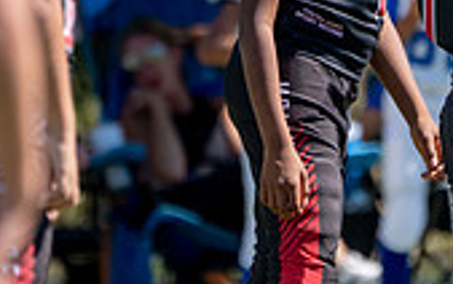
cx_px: 323
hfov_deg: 1.3
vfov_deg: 0.8
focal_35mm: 1609
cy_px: 12
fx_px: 19884
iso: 320
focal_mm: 400
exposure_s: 1/1250
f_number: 5.6
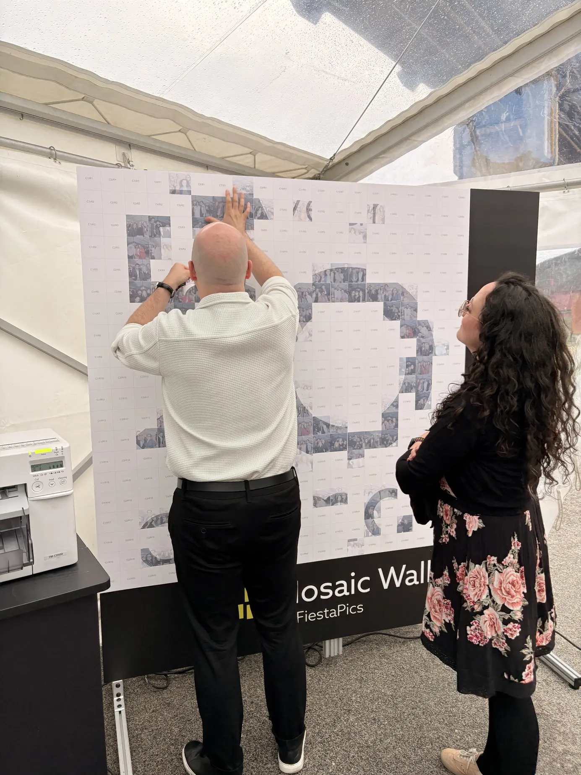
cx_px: 290
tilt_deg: -4.4
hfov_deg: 53.1
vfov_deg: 67.3
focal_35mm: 26
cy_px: 388
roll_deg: +1.1
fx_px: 582
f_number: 1.6
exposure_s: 1/122
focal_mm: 5.96
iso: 100
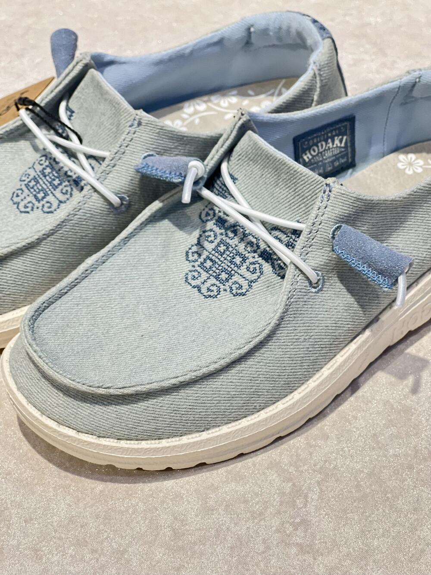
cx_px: 216
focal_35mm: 77
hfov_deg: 19.1
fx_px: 1278
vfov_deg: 25.3
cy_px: 288
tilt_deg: -41.4
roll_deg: +1.8
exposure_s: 1/100
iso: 160
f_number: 2.8
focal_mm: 9
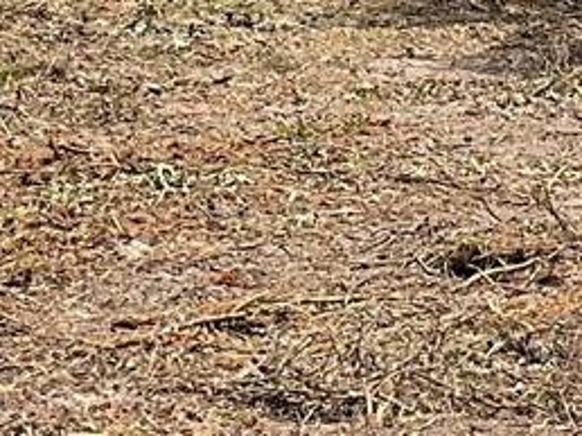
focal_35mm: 180
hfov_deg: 11.0
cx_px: 307
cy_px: -54
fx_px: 3024
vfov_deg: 8.2
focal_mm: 3
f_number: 1.8
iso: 16
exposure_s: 1/1912
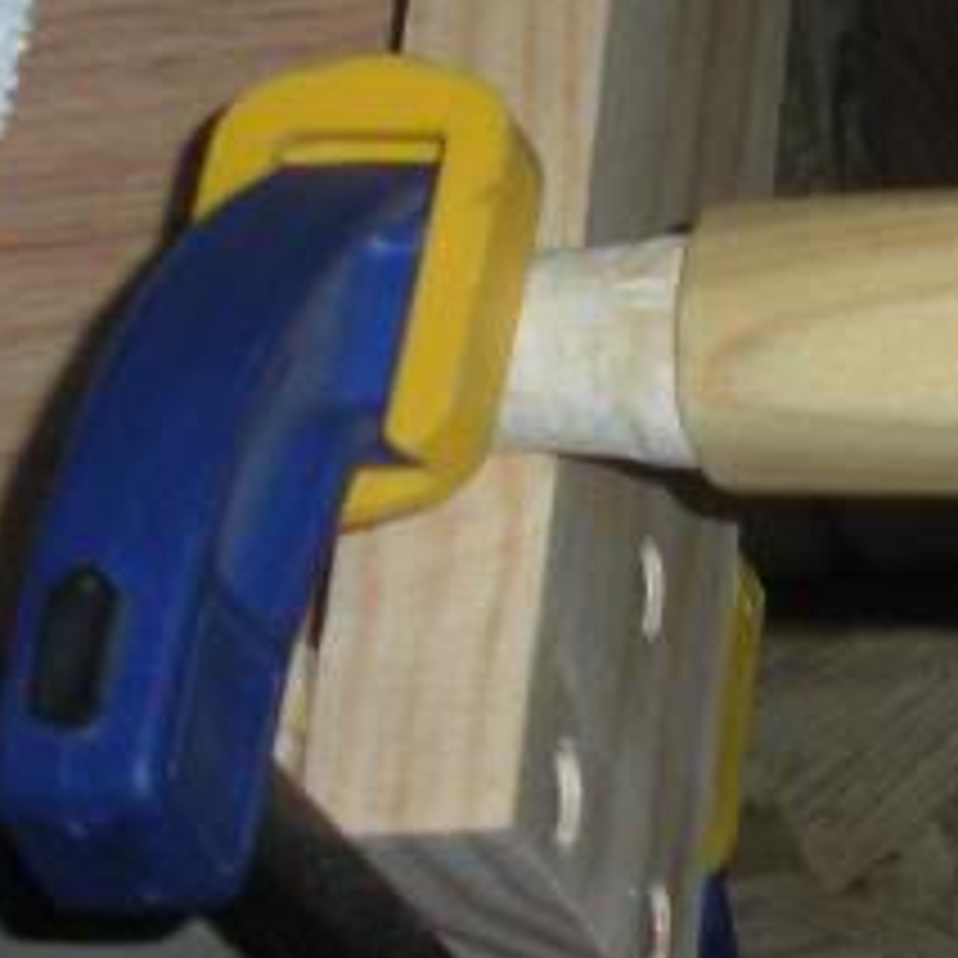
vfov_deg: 11.4
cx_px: 2105
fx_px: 4791
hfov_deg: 10.3
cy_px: 319
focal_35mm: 153
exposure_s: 1/60
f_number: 3.5
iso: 64
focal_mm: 6.3
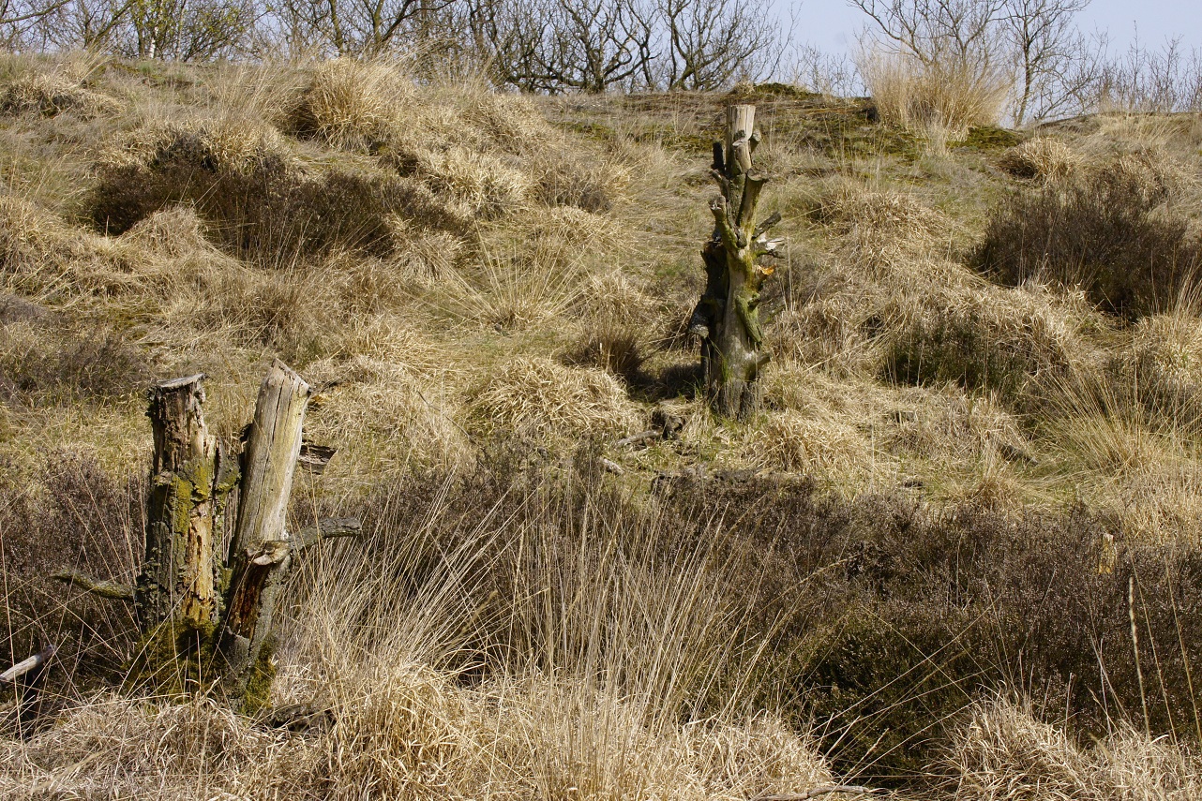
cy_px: 400
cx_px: 601
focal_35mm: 105
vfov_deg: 13.0
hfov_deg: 19.5
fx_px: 3506
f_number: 14
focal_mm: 70
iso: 400
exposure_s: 1/320
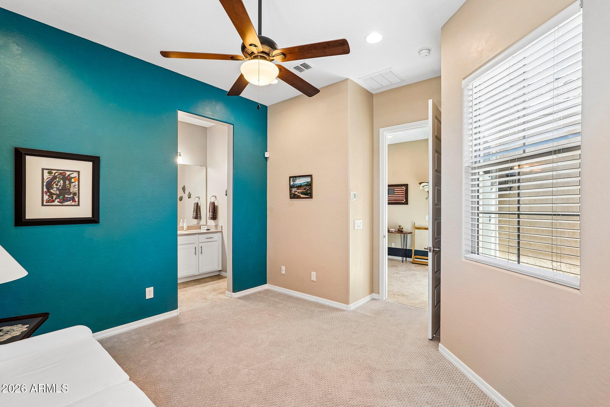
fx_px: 271
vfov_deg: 73.7
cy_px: 204
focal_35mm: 16
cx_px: 305
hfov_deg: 96.7
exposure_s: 1/20
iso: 400
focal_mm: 16
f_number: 8
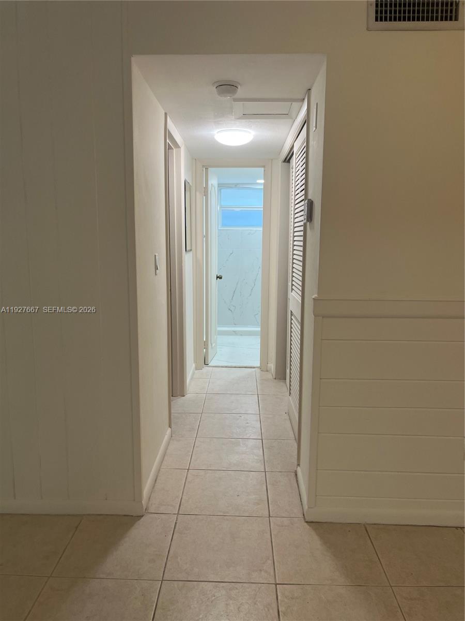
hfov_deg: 53.1
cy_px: 310
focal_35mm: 26
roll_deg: -1.7
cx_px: 232
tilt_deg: -9.4
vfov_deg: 67.3
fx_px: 466
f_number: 1.6
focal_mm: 5.1
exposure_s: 1/62
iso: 64
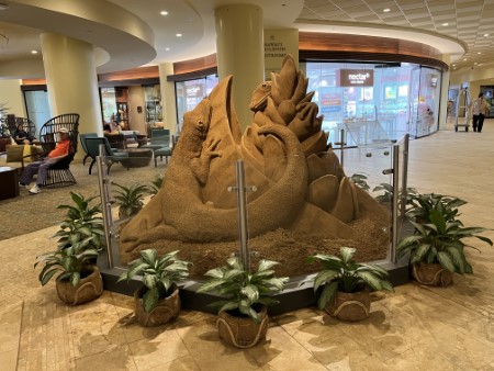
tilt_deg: -12.0
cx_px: 247
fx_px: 371
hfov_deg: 67.3
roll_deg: +1.9
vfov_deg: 53.1
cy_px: 186
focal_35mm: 26
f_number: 1.6
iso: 250
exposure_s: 1/60
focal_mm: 5.1
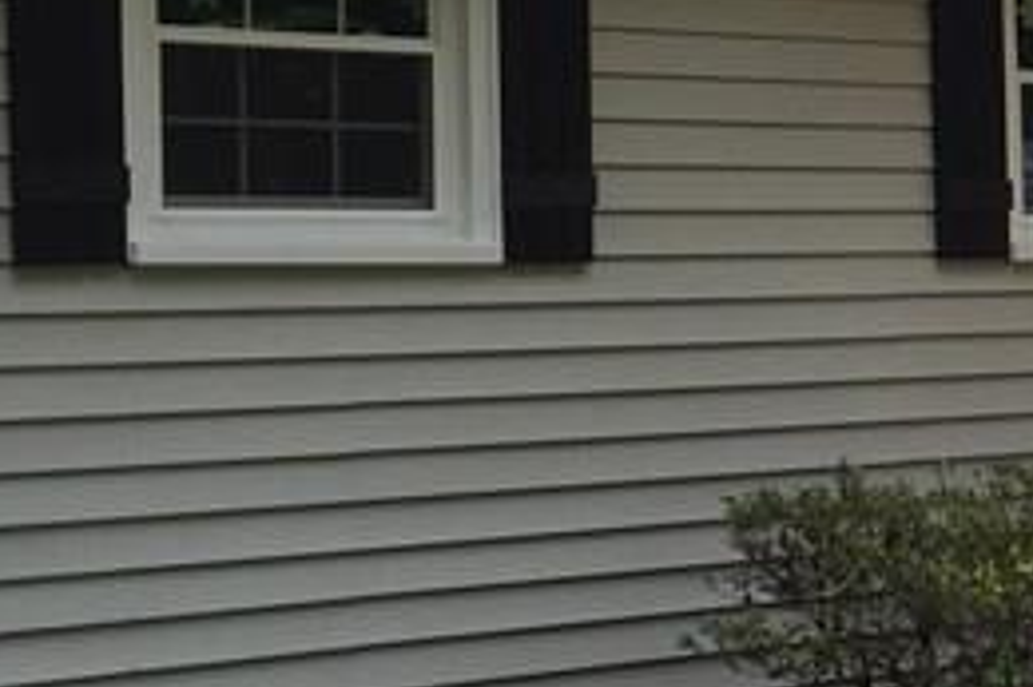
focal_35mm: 119
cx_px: 1546
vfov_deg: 11.5
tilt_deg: +0.4
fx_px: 3412
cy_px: 369
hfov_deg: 15.8
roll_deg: -1.6
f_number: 2.2
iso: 32
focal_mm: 4.15
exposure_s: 1/581
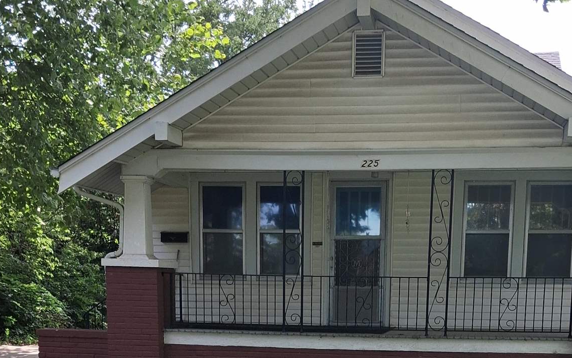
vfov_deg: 20.7
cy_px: 443
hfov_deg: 35.0
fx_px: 904
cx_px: 341
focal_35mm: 58
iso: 25
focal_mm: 4
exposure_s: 1/235
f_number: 1.8
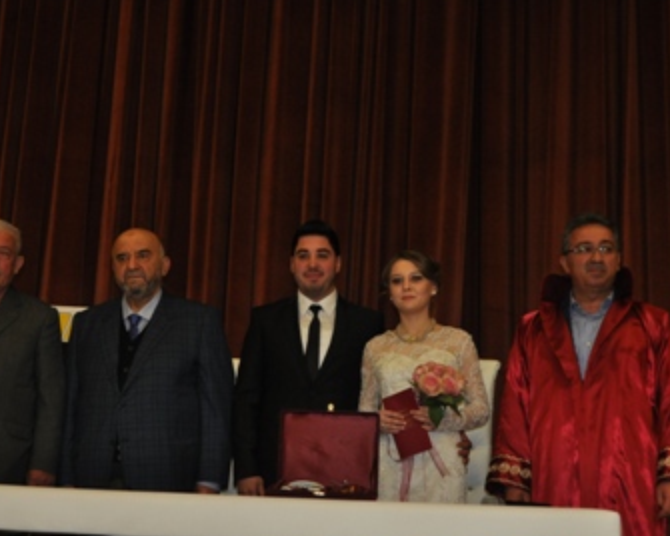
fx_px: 1083
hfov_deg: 34.4
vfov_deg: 27.8
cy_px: 288
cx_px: 324
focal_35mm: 55
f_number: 4.5
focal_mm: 29
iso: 800
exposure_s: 1/60
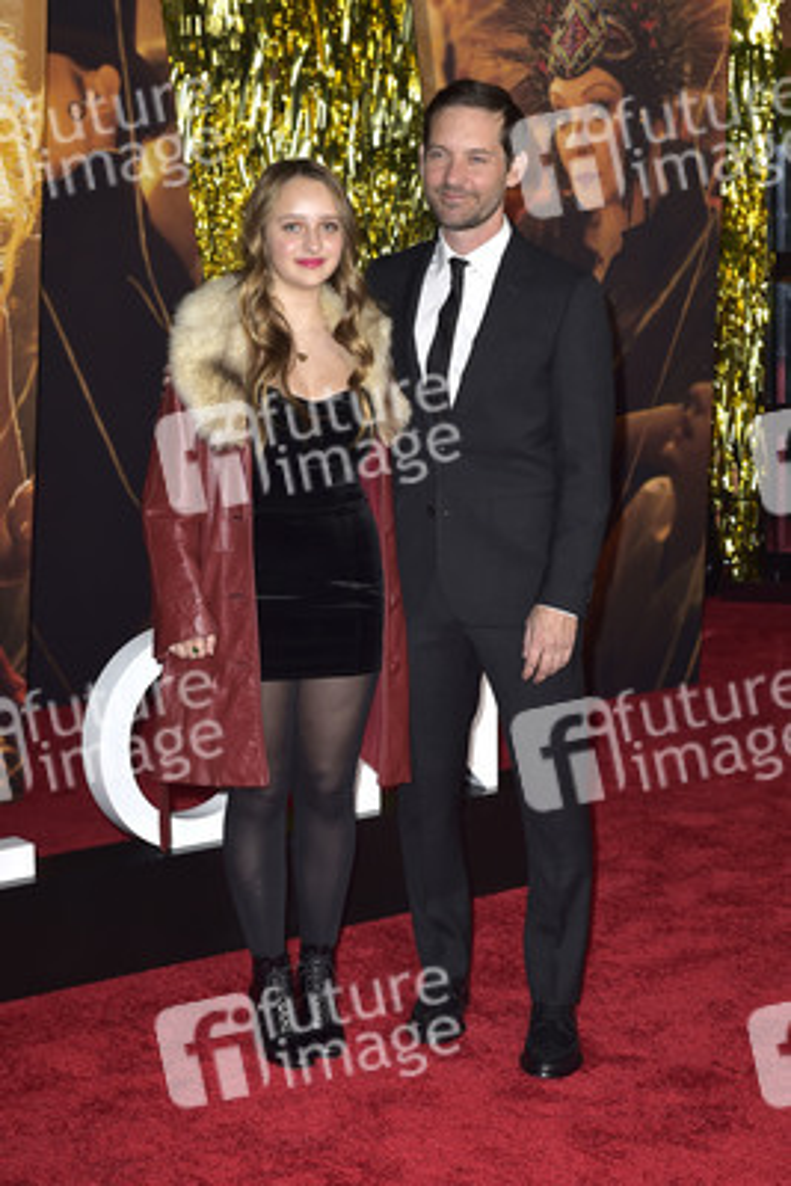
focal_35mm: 70
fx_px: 2305
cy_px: 593
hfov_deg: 19.5
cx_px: 396
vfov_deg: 28.8
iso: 640
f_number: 6.3
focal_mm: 70
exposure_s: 1/250
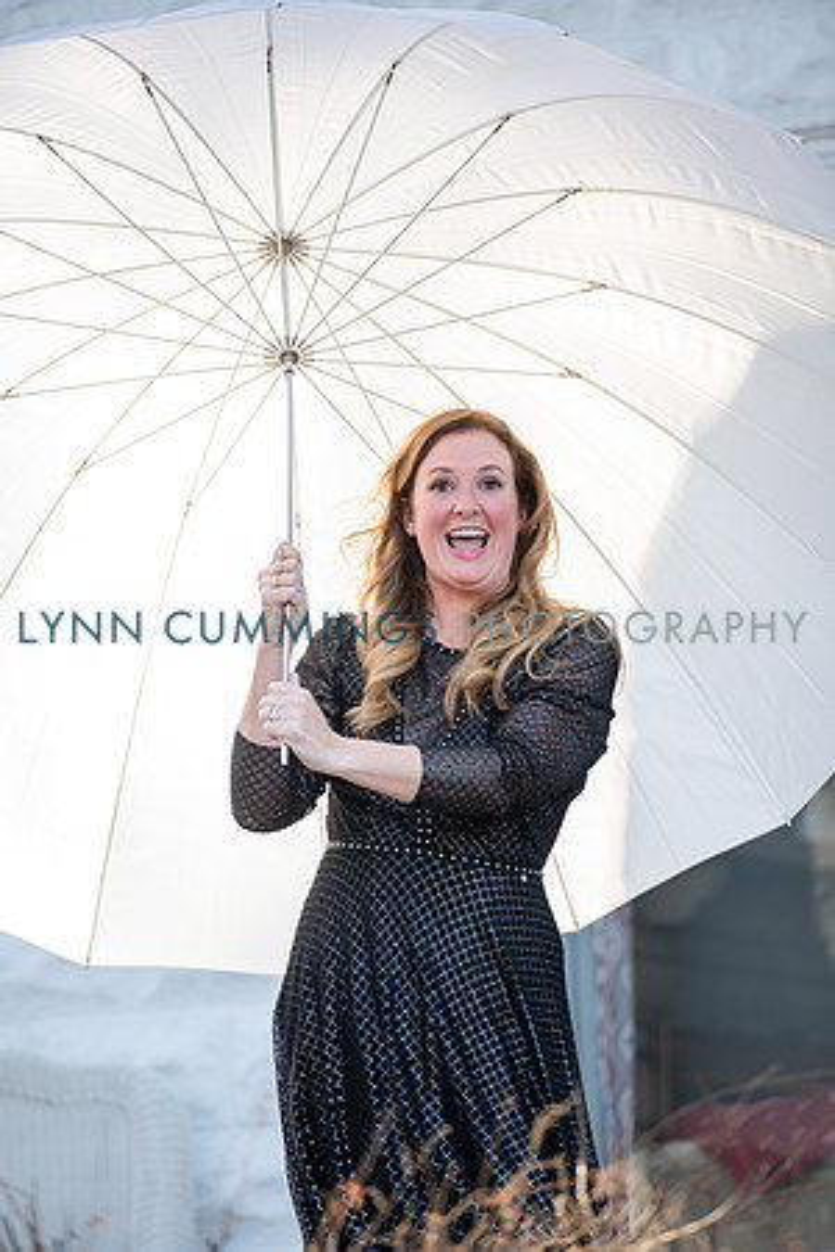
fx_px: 6958
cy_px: 626
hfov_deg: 6.9
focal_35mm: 200
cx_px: 418
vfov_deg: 10.3
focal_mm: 200
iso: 200
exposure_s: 1/200
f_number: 4
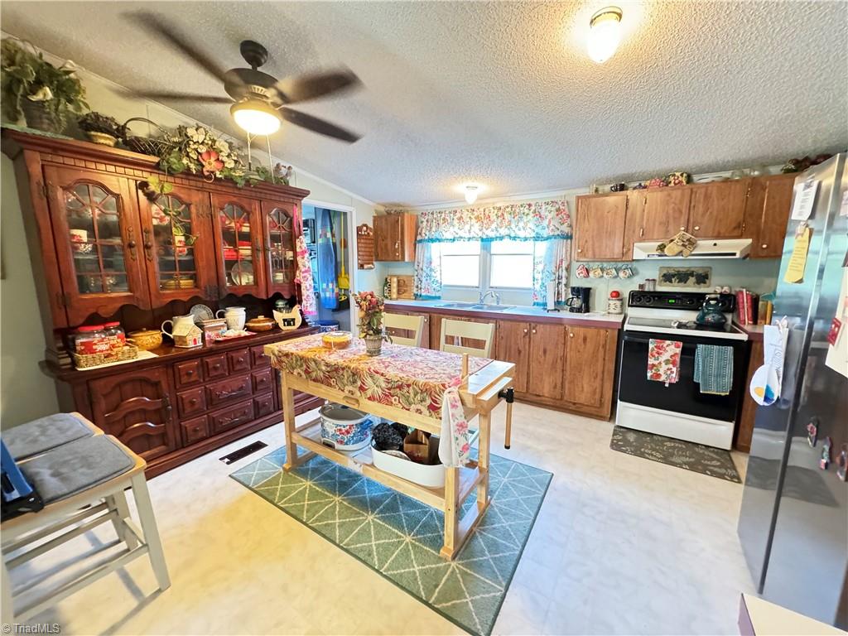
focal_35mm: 14
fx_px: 343
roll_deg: -0.3
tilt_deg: -10.1
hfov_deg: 102.1
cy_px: 318
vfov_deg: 85.7
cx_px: 424
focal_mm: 2.22
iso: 1250
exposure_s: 1/30
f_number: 2.2
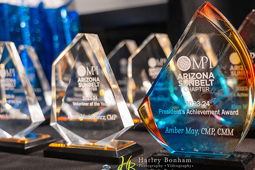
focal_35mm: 54
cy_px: 72
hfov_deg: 36.7
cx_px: 155
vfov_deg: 25.1
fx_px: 383
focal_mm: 41
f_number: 4
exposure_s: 1/200
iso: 3200
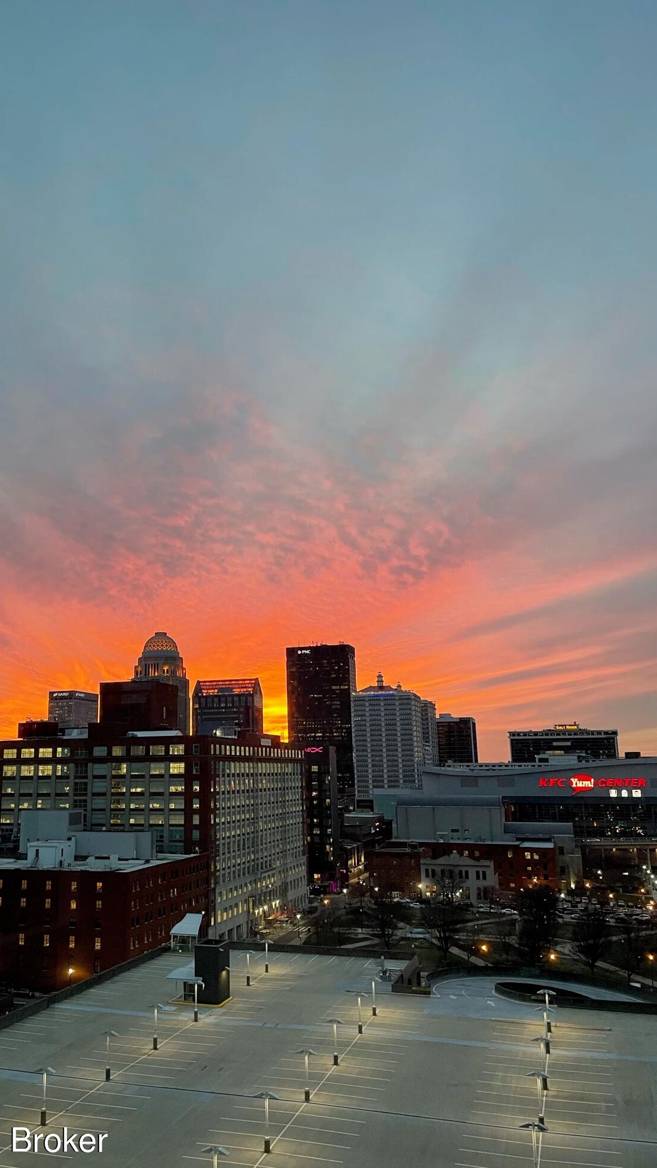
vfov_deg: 66.1
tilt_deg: +11.2
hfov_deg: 39.9
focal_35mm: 29
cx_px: 241
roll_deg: +0.3
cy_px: 597
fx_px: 898
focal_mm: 4.2
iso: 200
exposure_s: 1/60
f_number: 1.6
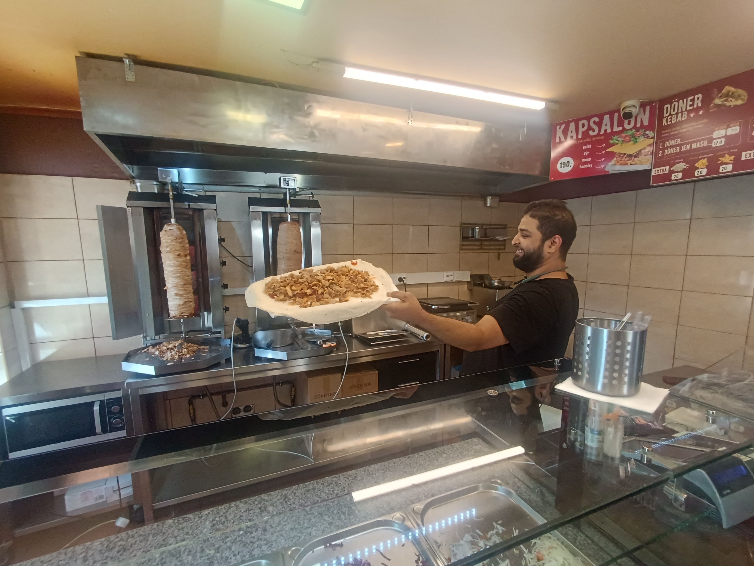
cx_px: 377
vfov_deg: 78.1
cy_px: 283
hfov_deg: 94.5
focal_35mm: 16
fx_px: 349
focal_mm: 1.66
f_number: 2.2
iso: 220
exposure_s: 1/100
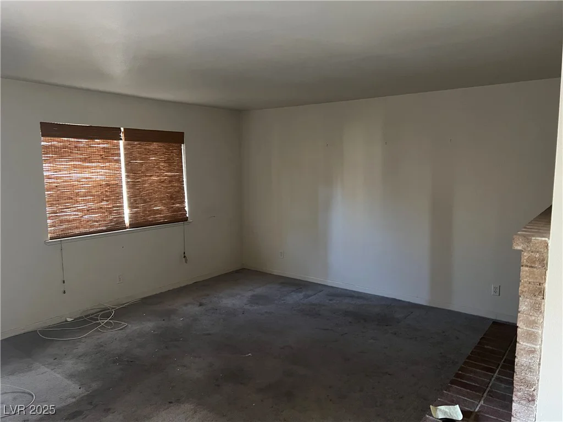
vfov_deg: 53.1
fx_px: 423
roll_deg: +0.6
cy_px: 211
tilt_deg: -7.7
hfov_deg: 67.3
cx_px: 282
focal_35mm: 26
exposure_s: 1/40
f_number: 1.5
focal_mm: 5.7
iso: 640
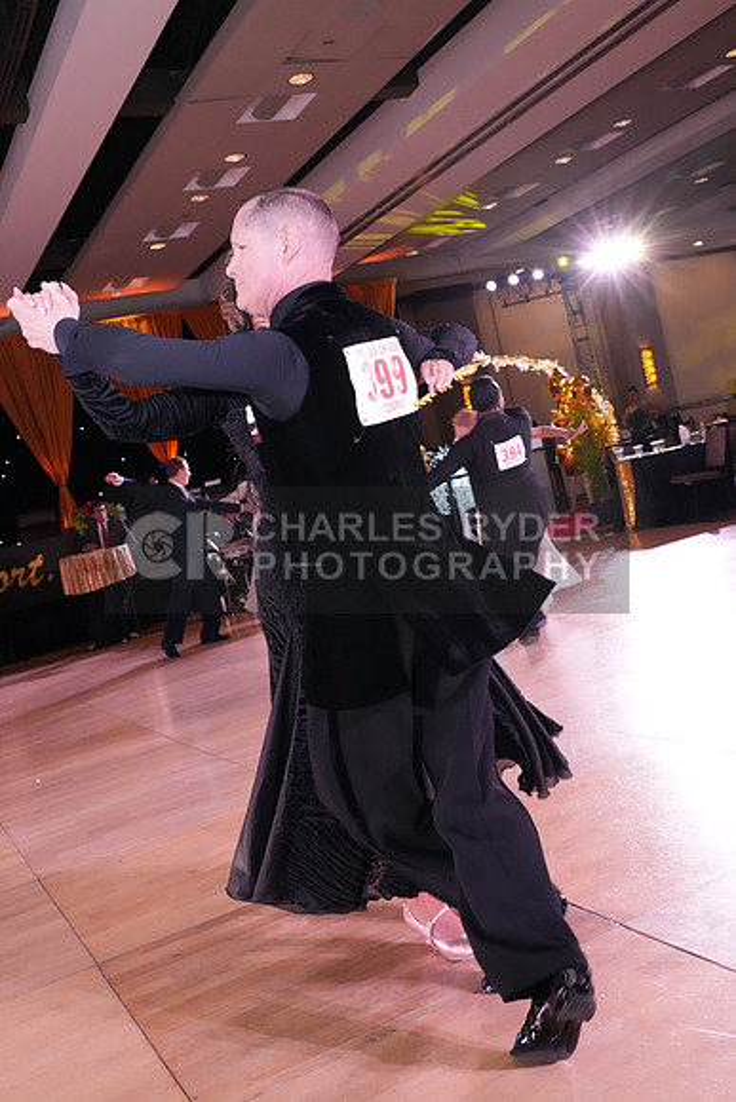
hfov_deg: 38.9
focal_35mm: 34
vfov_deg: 55.8
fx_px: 1042
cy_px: 551
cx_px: 368
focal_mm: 34
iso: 8000
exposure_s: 1/250
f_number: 8
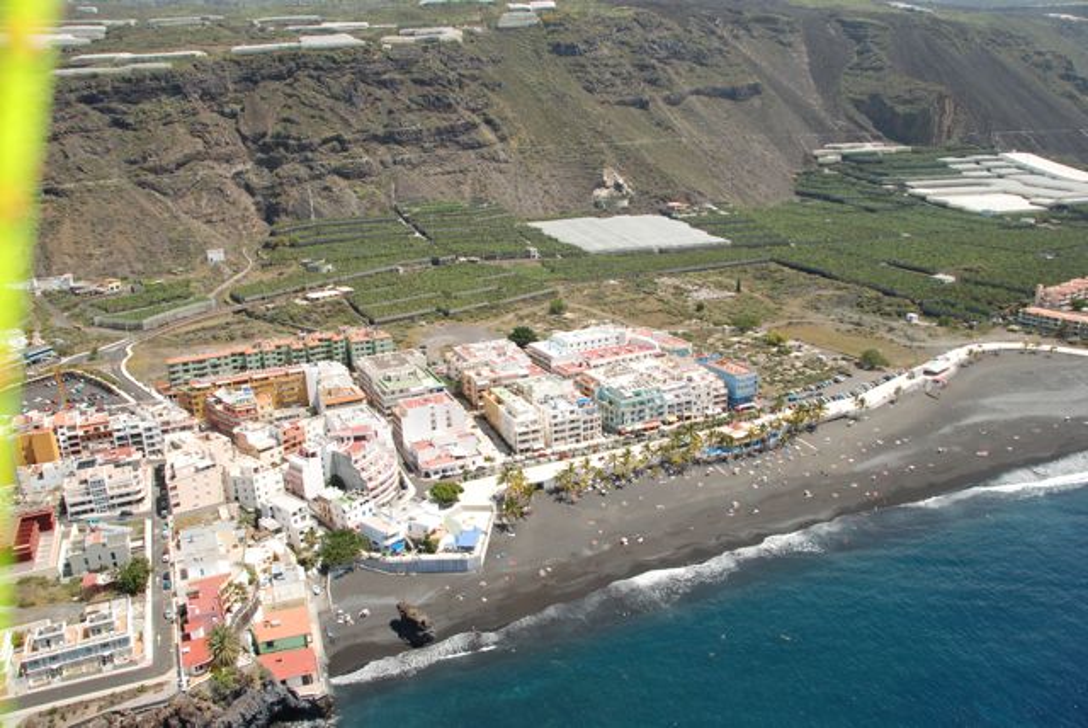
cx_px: 544
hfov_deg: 67.3
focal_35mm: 27
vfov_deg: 48.0
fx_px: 817
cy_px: 364
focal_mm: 18
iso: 100
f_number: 8
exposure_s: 1/250
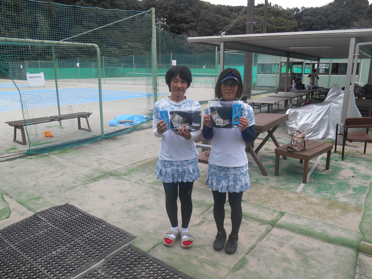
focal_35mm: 26
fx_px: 279
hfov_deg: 67.3
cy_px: 140
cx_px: 186
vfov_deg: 53.1
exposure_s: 1/60
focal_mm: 4.7
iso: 80
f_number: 3.4
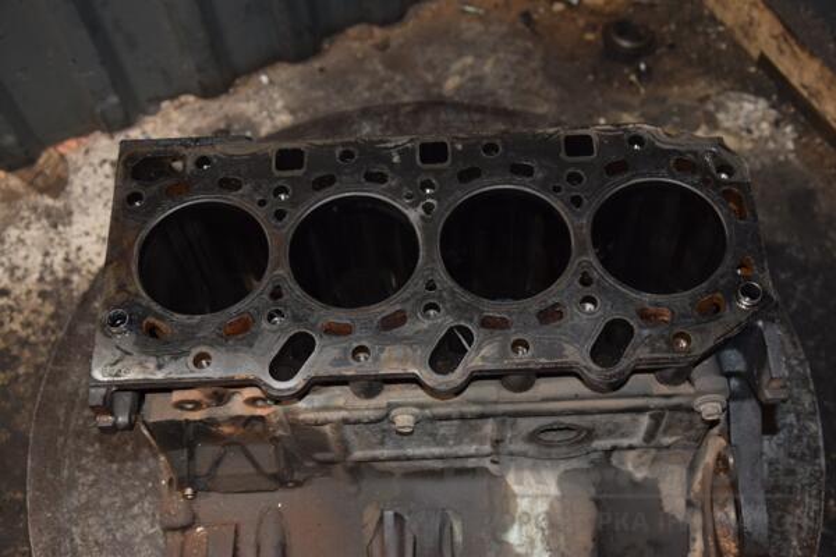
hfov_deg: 41.1
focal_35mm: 48
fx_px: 1115
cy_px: 278
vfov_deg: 28.1
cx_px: 418
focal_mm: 32
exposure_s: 1/60
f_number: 5
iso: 800
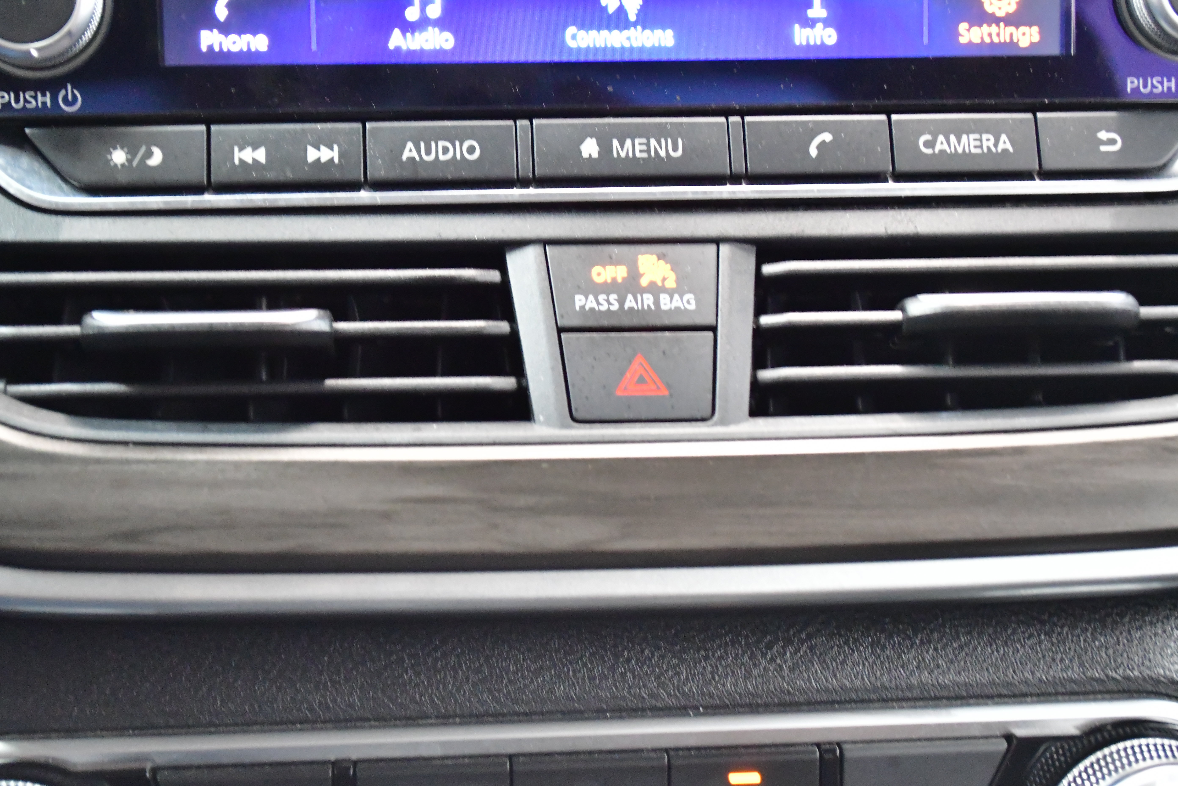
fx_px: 1963
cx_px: 589
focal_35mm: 60
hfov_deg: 33.4
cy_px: 393
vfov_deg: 22.6
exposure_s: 1/30
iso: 7200
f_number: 5.3
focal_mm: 40
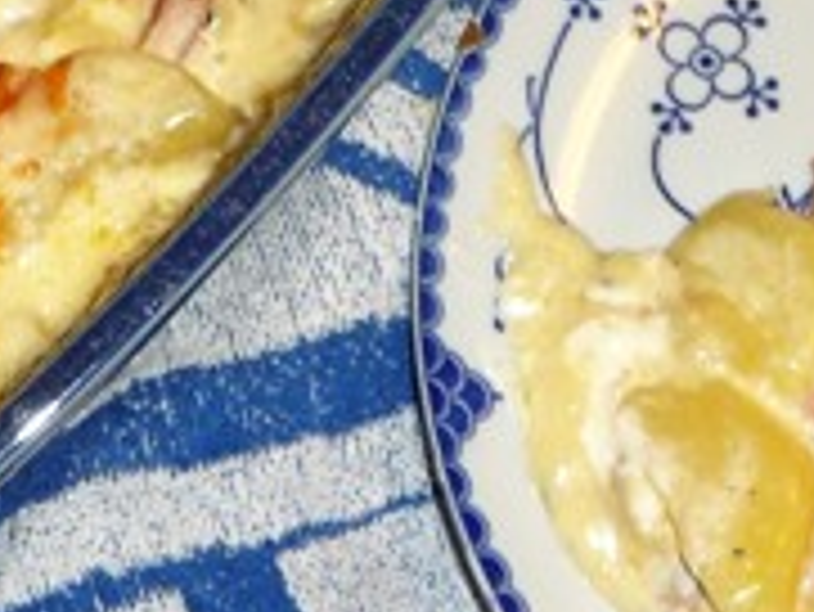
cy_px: -27
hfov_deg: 19.8
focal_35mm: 99
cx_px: 436
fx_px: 2330
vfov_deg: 14.7
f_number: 3.3
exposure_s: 1/30
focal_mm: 4.7
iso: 100
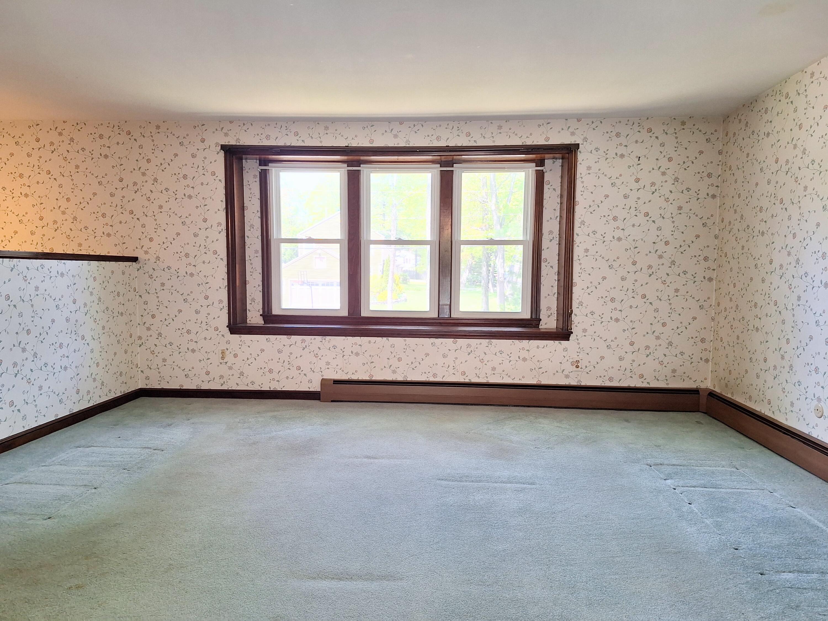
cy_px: 310
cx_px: 414
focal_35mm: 23
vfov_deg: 58.9
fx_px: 550
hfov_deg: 73.9
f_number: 1.8
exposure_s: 1/120
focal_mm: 5.54
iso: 80
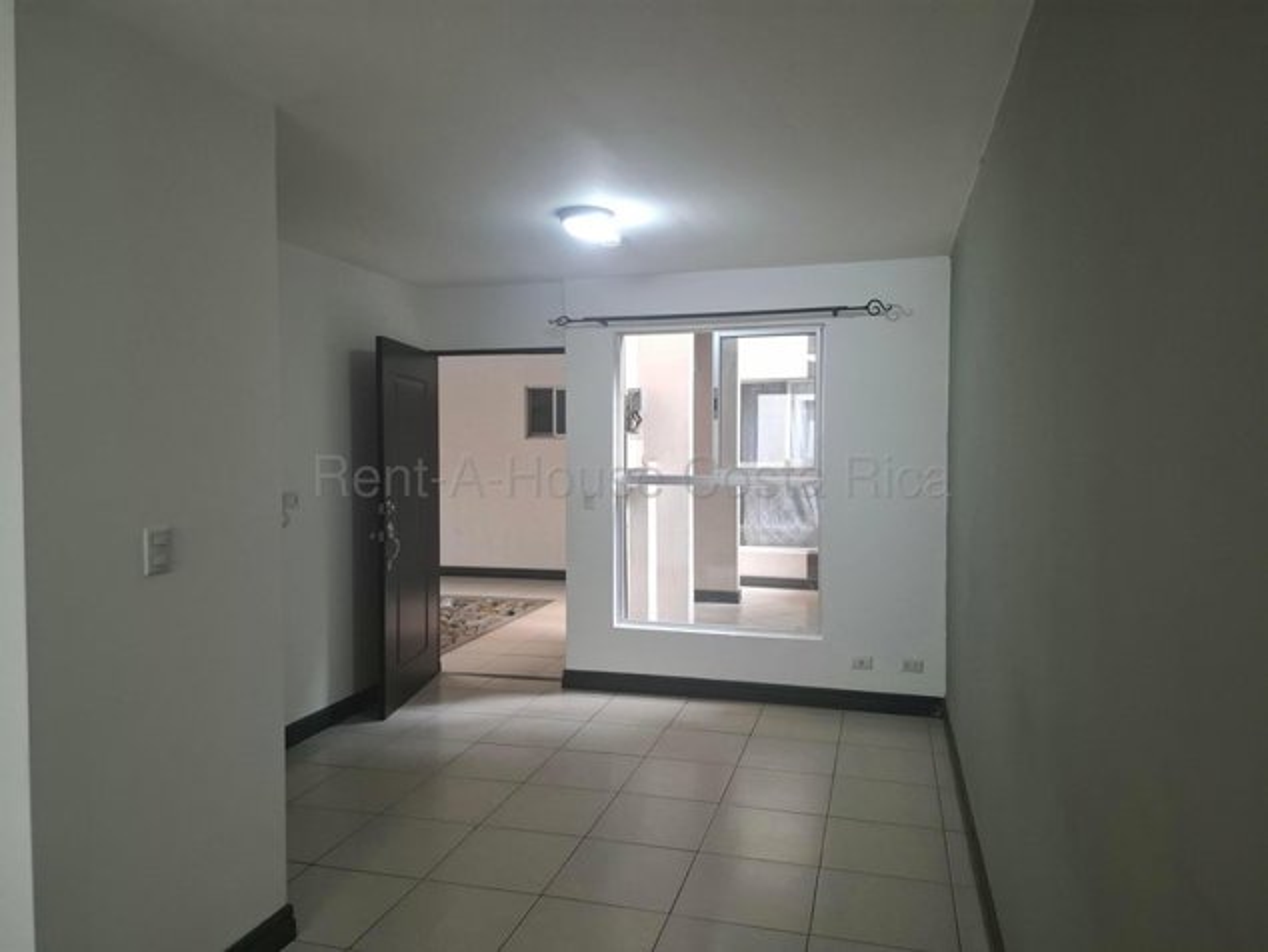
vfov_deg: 58.9
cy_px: 476
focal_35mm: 23
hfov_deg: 73.9
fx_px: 843
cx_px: 634
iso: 250
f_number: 1.8
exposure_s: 1/50
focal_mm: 5.54
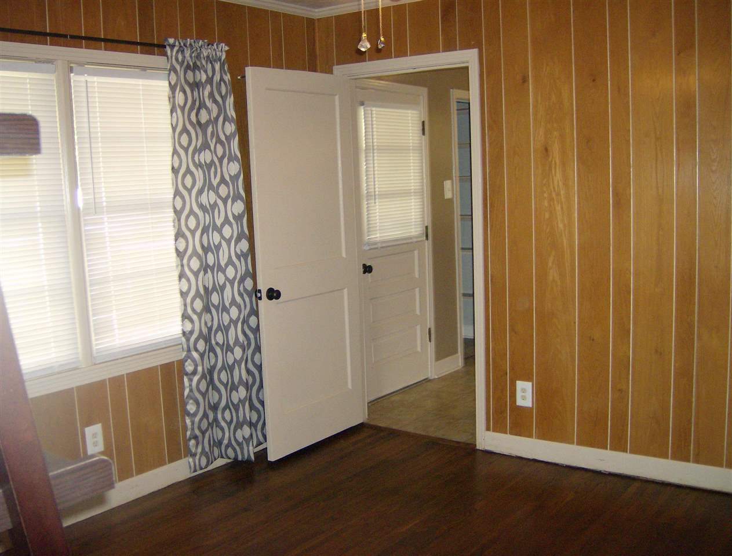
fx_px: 765
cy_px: 278
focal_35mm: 36
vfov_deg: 40.0
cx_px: 366
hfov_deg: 51.1
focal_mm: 6
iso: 200
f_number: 2.8
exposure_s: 1/60
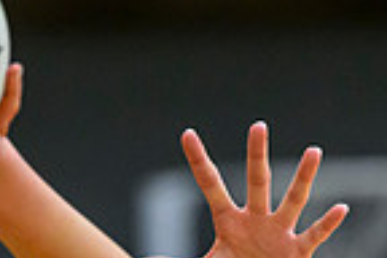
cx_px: 338
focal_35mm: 1129
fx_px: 12136
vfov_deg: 1.2
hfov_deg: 1.8
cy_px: 716
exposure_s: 1/1000
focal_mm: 200
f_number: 3.2
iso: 4000
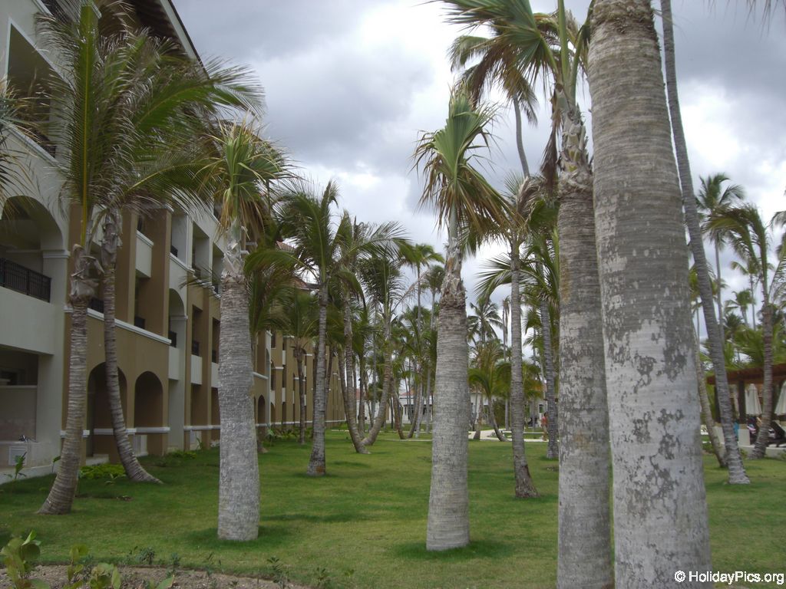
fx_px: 863
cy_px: 294
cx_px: 393
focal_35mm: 38
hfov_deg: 49.0
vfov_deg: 37.7
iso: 64
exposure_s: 1/1000
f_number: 2.7
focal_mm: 6.2
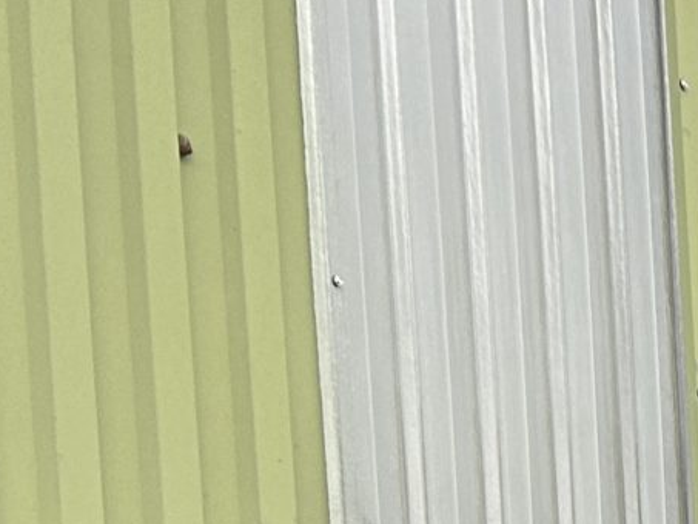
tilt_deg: -4.2
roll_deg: +0.4
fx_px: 2965
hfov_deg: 11.1
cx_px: 1709
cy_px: 1222
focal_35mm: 147
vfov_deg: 9.1
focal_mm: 5.7
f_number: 1.5
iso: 50
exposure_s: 1/502
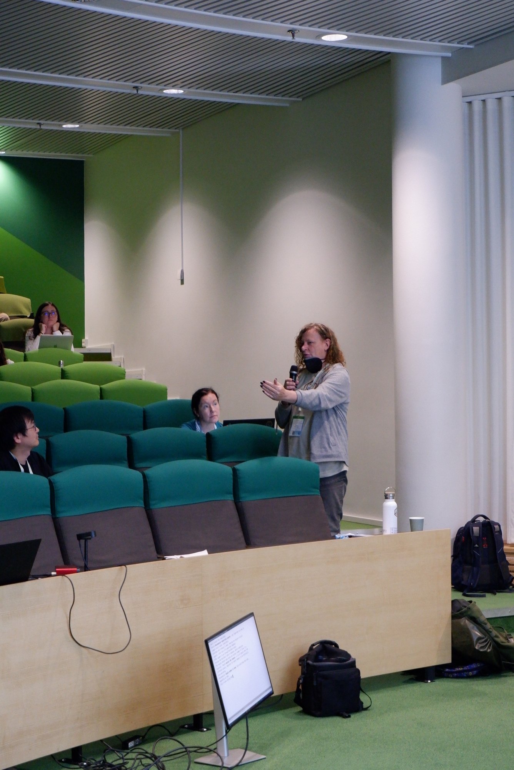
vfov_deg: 29.6
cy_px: 385
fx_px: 1454
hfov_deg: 20.0
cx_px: 257
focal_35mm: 68
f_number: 5.6
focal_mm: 45
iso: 4000
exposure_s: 1/80
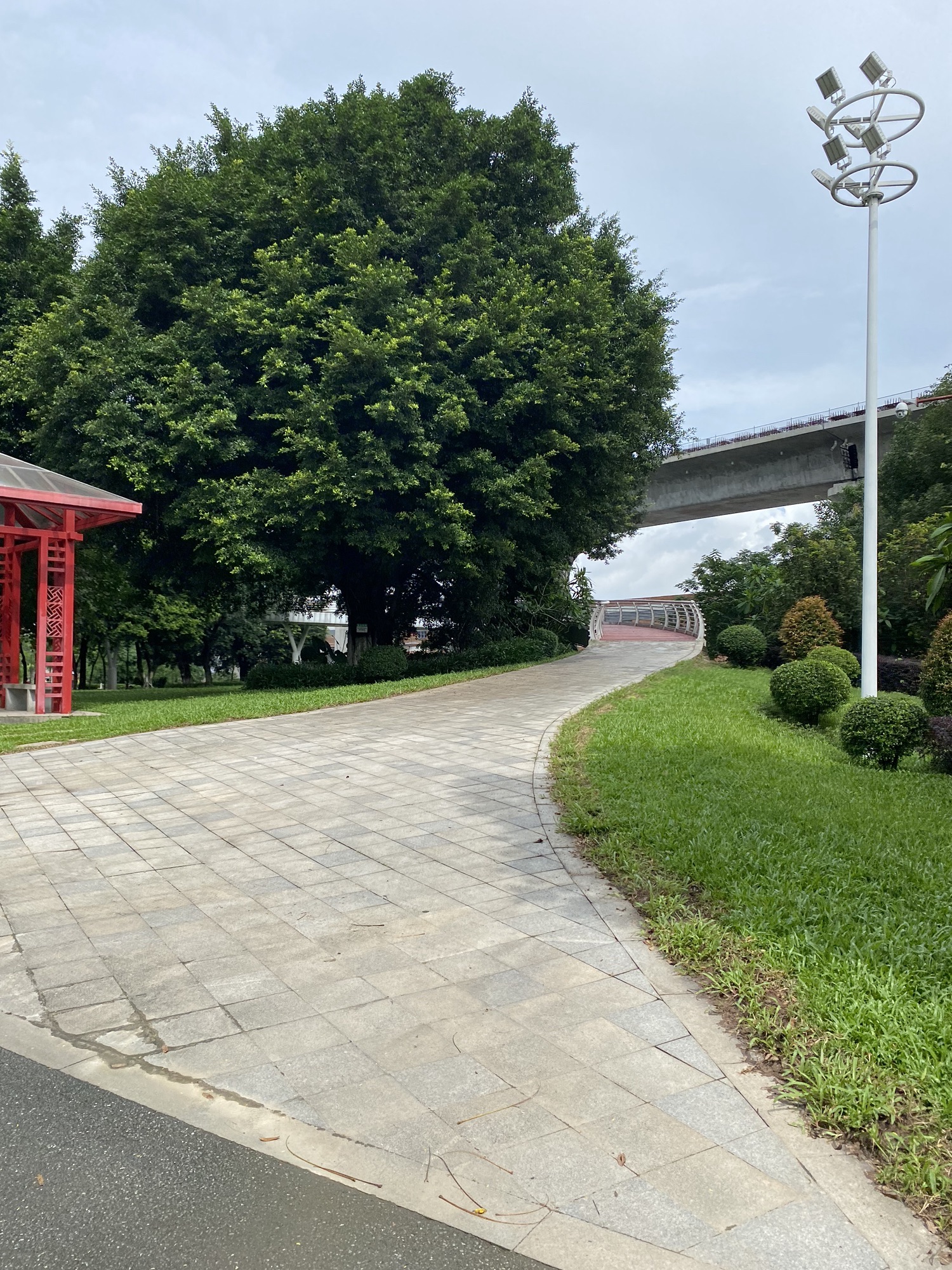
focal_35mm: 26
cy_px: 635
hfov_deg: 53.1
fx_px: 953
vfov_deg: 67.3
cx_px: 476
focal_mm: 4.25
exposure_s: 1/2571
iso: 32
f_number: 1.8
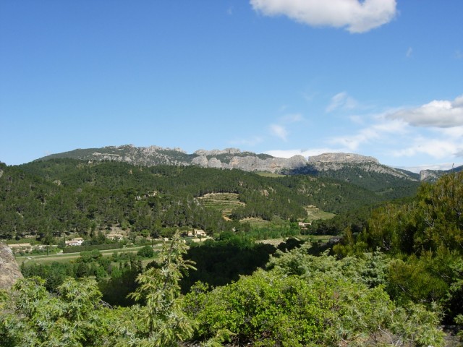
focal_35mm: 38
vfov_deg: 37.7
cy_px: 174
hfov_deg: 49.0
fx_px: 508
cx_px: 232
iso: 64
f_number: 4.8
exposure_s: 1/664
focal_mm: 7.8
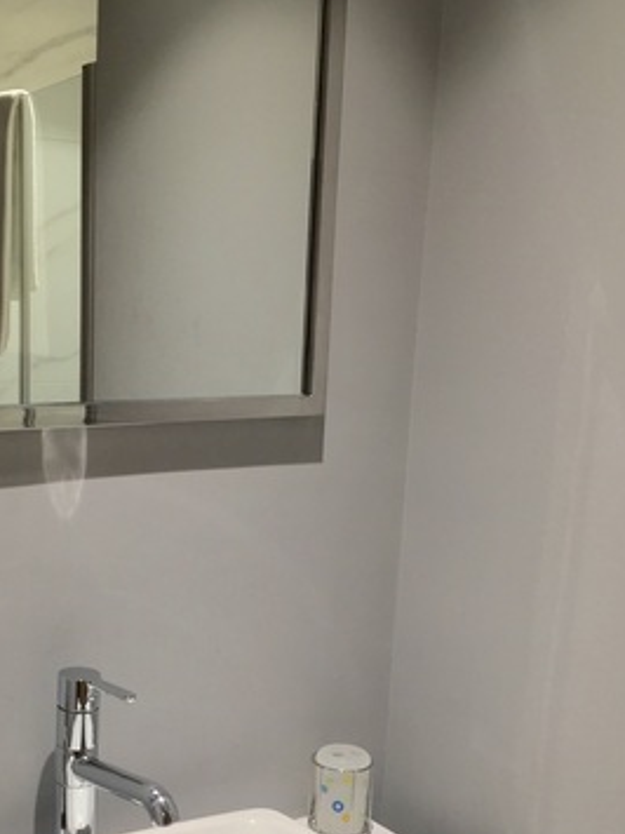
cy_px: 587
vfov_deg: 38.3
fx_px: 1180
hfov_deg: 29.3
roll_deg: -3.0
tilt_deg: -11.8
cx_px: 167
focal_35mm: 49
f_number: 2.2
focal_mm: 4.15
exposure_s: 1/33
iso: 64
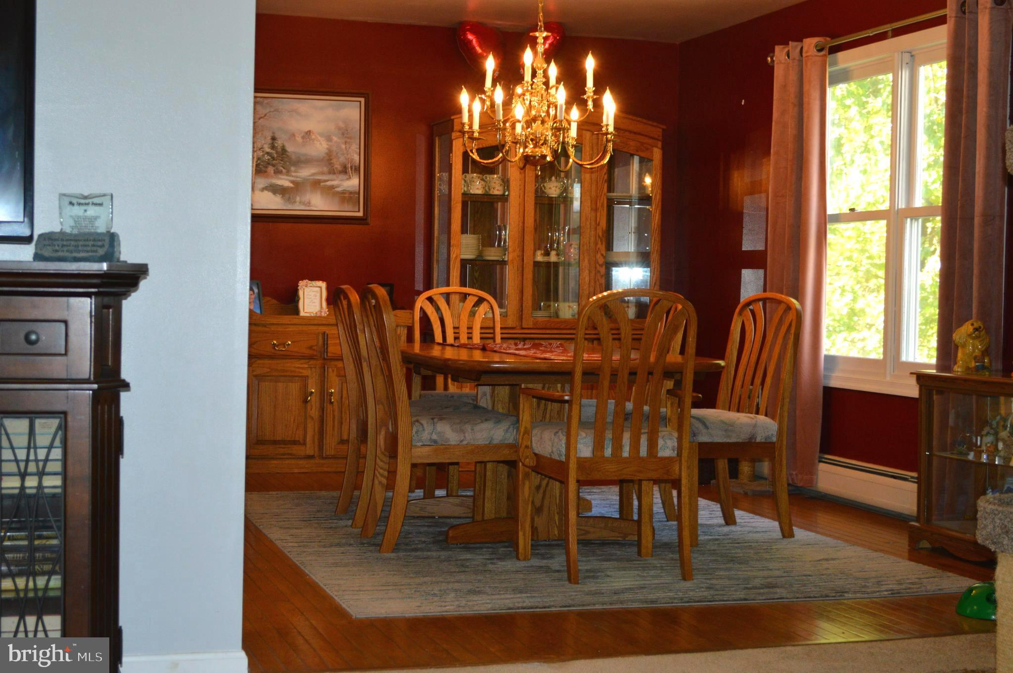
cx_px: 506
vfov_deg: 23.7
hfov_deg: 35.1
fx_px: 1602
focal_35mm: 57
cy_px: 336
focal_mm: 38
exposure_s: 1/60
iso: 800
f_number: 5
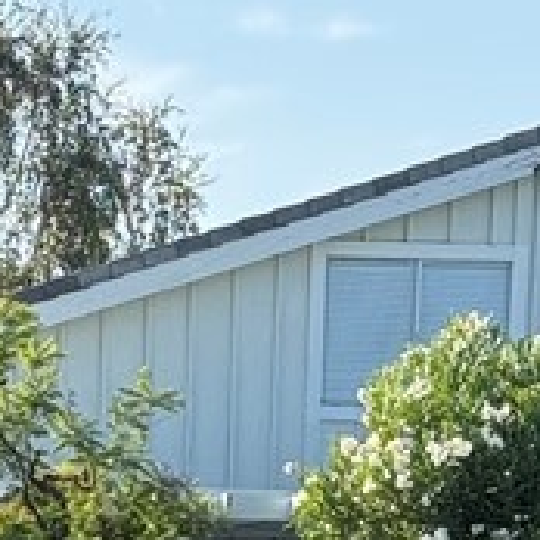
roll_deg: -1.8
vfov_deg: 6.6
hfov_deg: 7.0
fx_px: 4395
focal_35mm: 249
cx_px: 25
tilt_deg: -7.0
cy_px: 1334
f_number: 1.78
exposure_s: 1/1353
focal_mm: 6.76
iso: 80
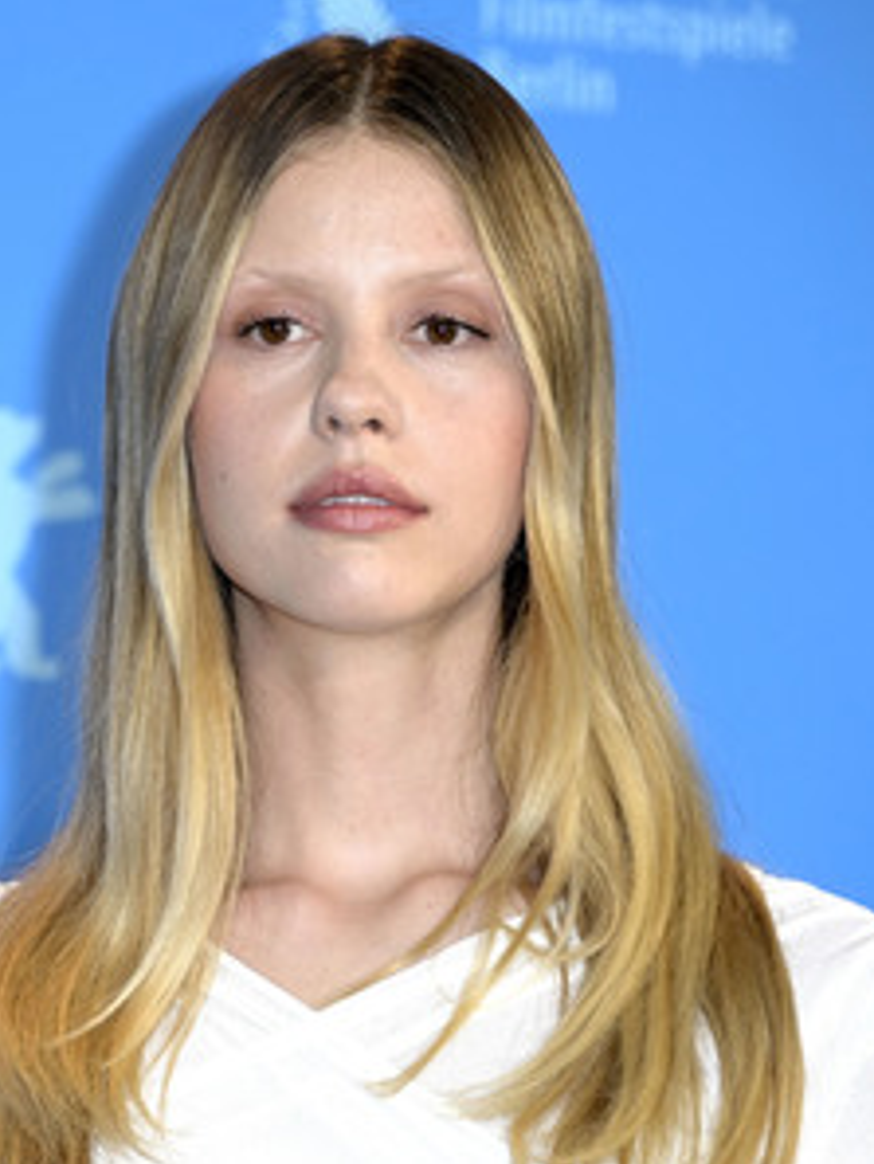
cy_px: 584
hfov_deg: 4.9
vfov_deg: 6.5
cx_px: 308
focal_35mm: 306
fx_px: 10294
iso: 1000
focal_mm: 210
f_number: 5.6
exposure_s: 1/250
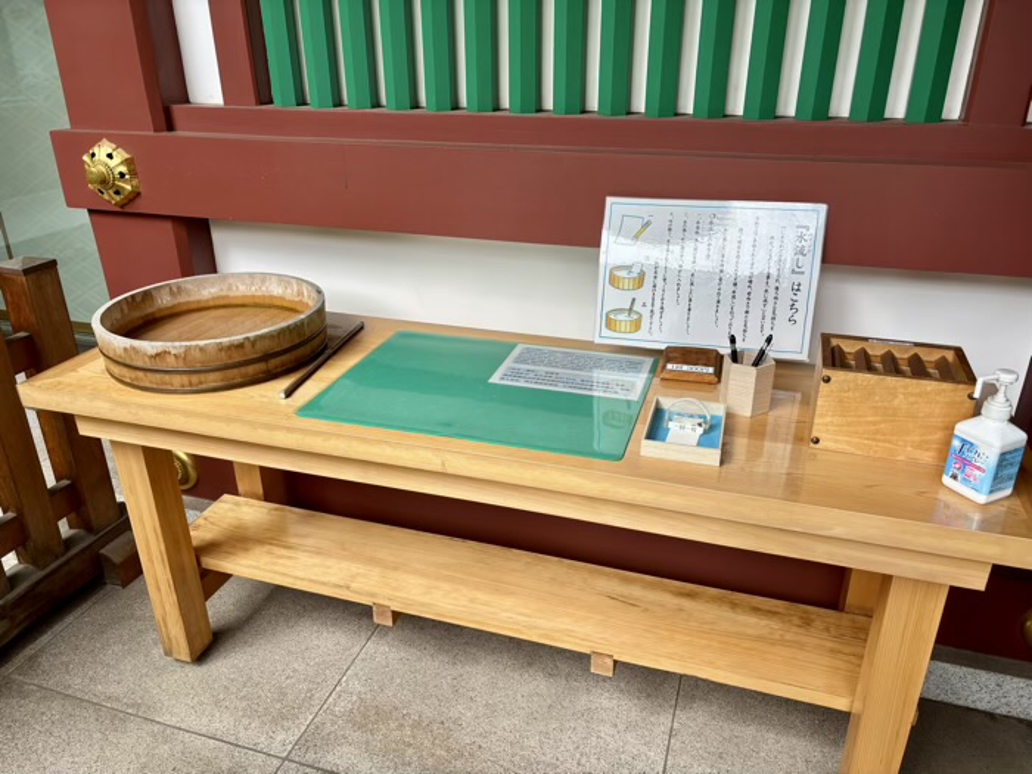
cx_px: 516
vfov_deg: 53.1
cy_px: 387
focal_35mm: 26
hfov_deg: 67.3
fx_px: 775
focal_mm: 5.96
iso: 50
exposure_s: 1/604
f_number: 1.6
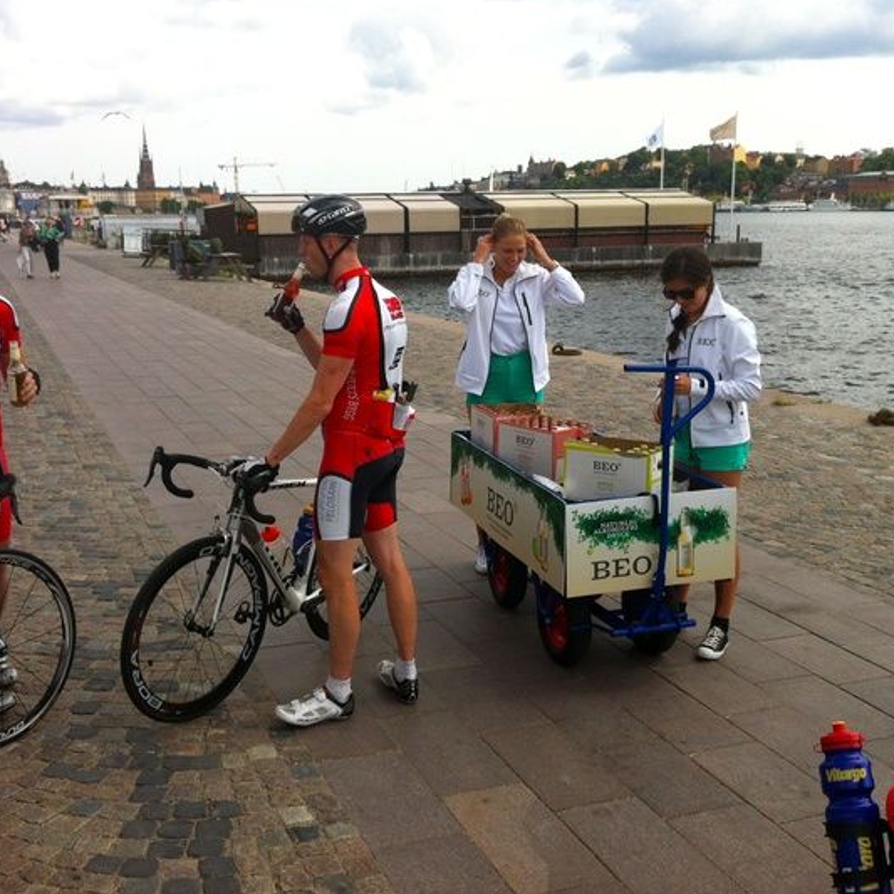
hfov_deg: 40.0
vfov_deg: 40.0
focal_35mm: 42
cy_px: 444
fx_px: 1227
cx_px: 410
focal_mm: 3.85
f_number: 2.8
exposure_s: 1/1005
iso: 80
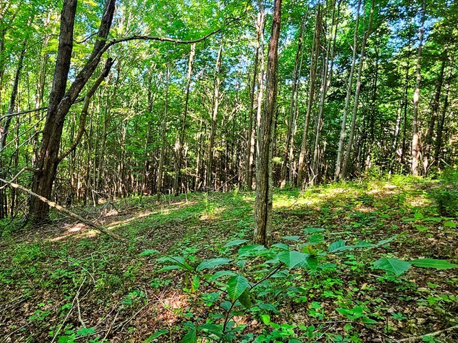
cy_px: 156
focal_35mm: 20
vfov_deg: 65.8
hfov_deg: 80.2
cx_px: 170
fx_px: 265
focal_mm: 2.2
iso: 125
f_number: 2.2
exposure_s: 1/60
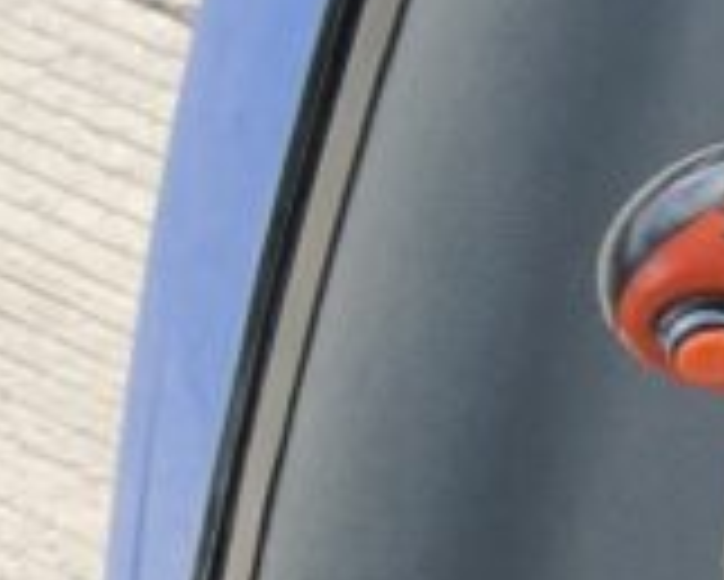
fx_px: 3859
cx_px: 1862
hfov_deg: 9.3
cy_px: -117
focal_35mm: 180
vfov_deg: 8.5
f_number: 1.8
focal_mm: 3
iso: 16
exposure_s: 1/310
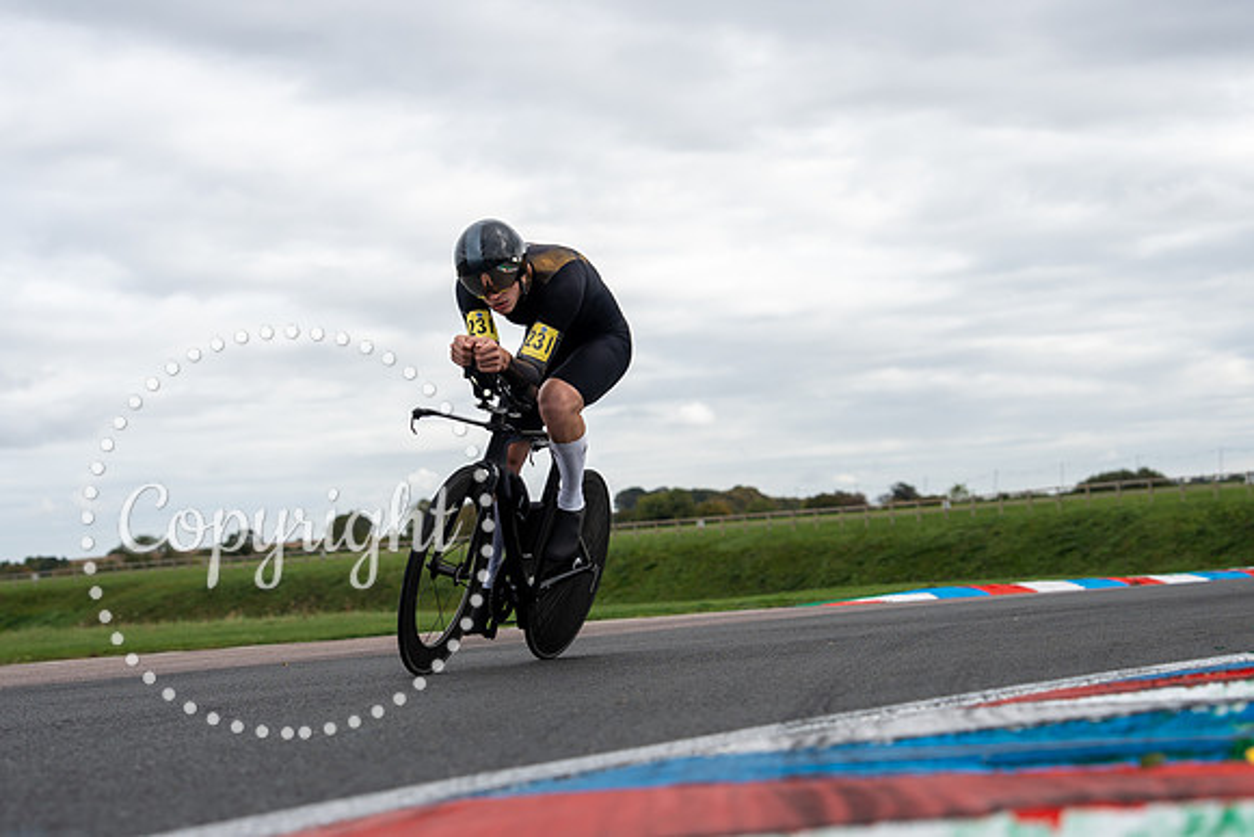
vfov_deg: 16.2
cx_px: 627
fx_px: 2925
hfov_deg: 24.2
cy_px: 567
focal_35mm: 84
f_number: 3.5
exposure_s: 1/1000
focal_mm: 62
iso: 100
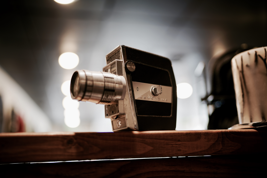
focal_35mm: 35
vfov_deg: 37.9
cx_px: 134
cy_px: 89
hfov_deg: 54.4
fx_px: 260
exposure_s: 1/60
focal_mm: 35
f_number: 1.4
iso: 200
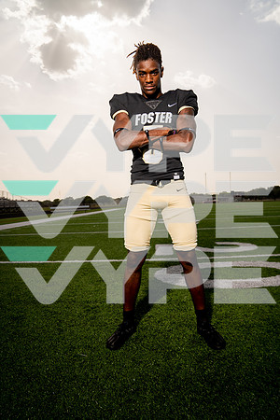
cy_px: 210
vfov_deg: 73.7
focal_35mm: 24
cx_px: 140
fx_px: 280
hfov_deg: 53.1
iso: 100
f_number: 4.5
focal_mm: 24
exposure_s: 1/1250
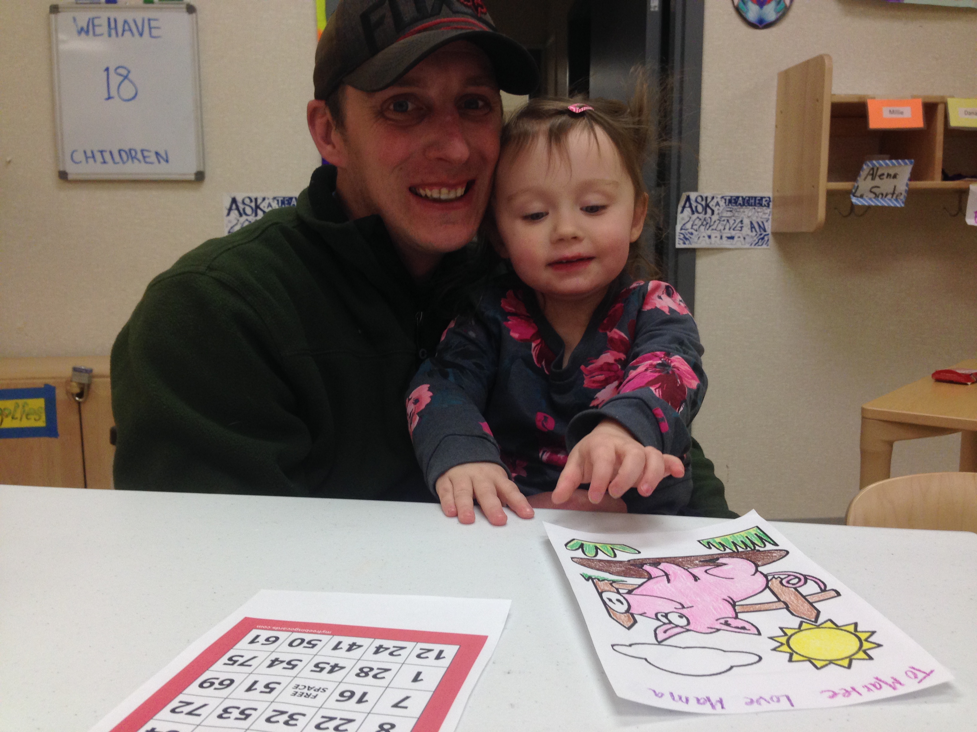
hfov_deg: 55.4
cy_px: 366
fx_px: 931
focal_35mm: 33
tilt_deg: -11.1
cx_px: 488
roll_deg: +0.2
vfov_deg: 42.9
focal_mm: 4.12
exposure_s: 1/120
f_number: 2.4
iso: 100
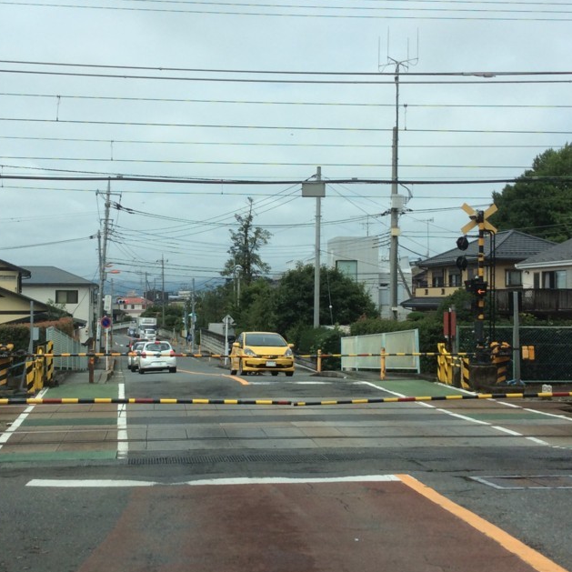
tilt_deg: +0.6
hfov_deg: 36.8
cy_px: 280
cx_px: 261
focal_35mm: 46
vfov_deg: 36.8
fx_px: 860
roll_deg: -0.1
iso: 32
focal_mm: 3.3
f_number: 2.4
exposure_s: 1/1684
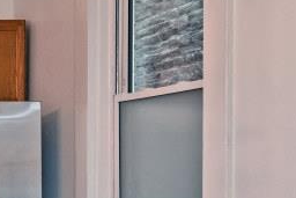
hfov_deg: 17.7
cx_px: -291
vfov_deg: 16.5
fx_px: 675
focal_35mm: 82
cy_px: 174
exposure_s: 1/60
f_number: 4
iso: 320
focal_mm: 14
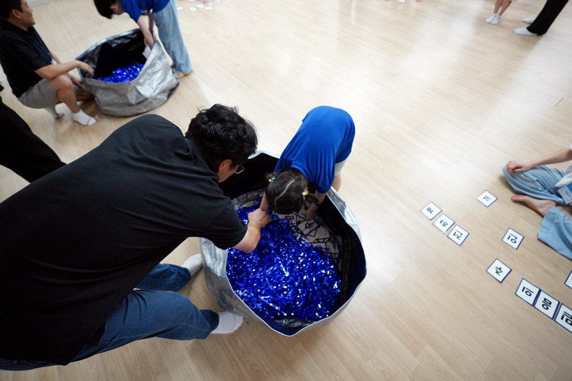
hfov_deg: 96.7
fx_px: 254
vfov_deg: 73.7
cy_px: 190
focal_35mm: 16
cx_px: 286
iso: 2000
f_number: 2.8
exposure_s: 1/160
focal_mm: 16
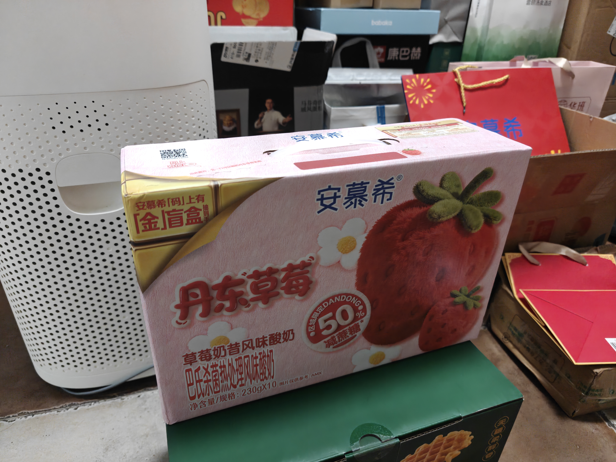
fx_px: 409
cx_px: 308
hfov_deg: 73.9
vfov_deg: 58.9
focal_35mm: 23
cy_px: 231
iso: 3200
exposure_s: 1/99
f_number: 1.6
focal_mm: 6.06
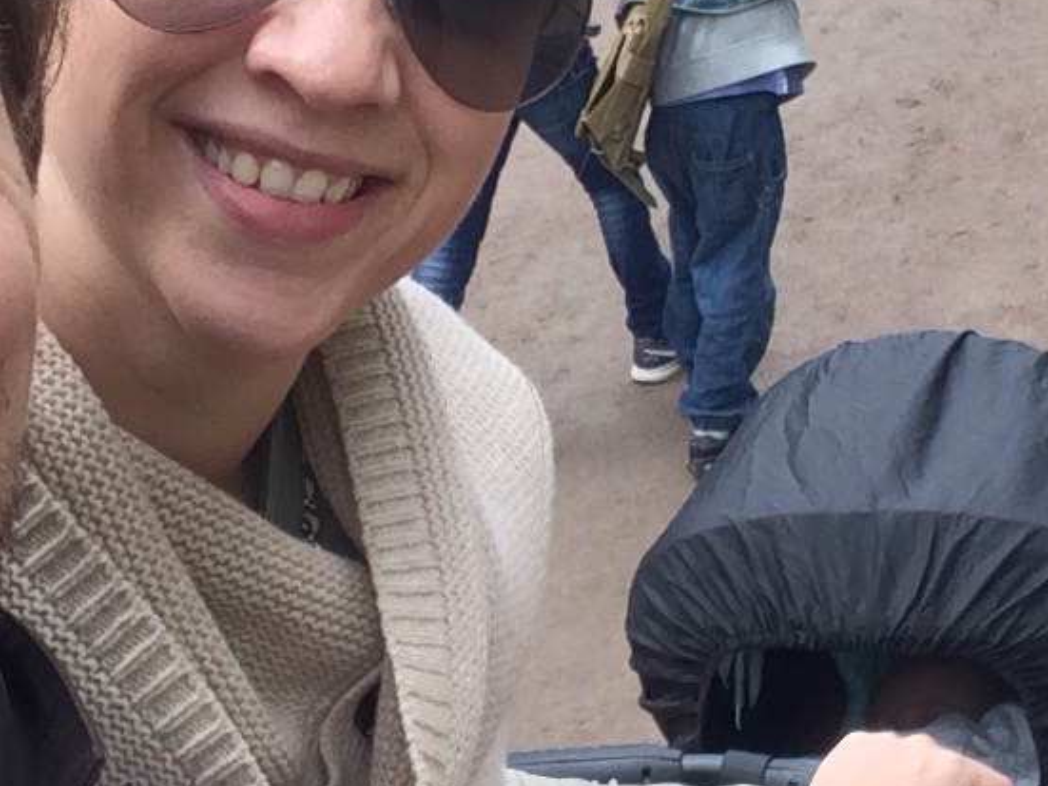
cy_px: 217
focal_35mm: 72
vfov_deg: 20.3
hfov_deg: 27.0
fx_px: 2179
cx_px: 576
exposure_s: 1/317
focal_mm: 2.15
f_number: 2.4
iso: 50
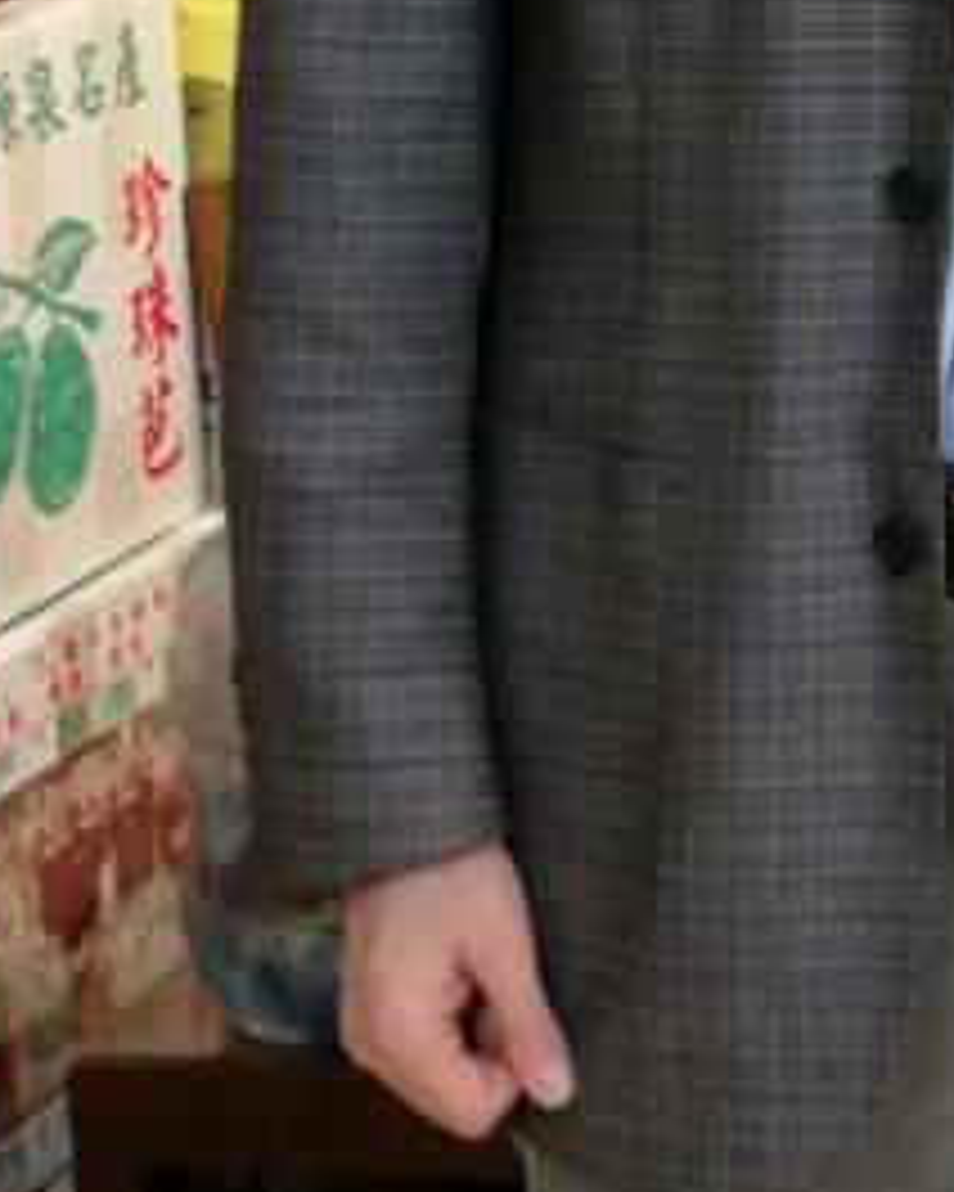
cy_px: -94
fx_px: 4447
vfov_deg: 14.9
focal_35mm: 126
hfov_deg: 11.6
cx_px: 1539
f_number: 2.2
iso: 320
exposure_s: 1/30
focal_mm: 3.84
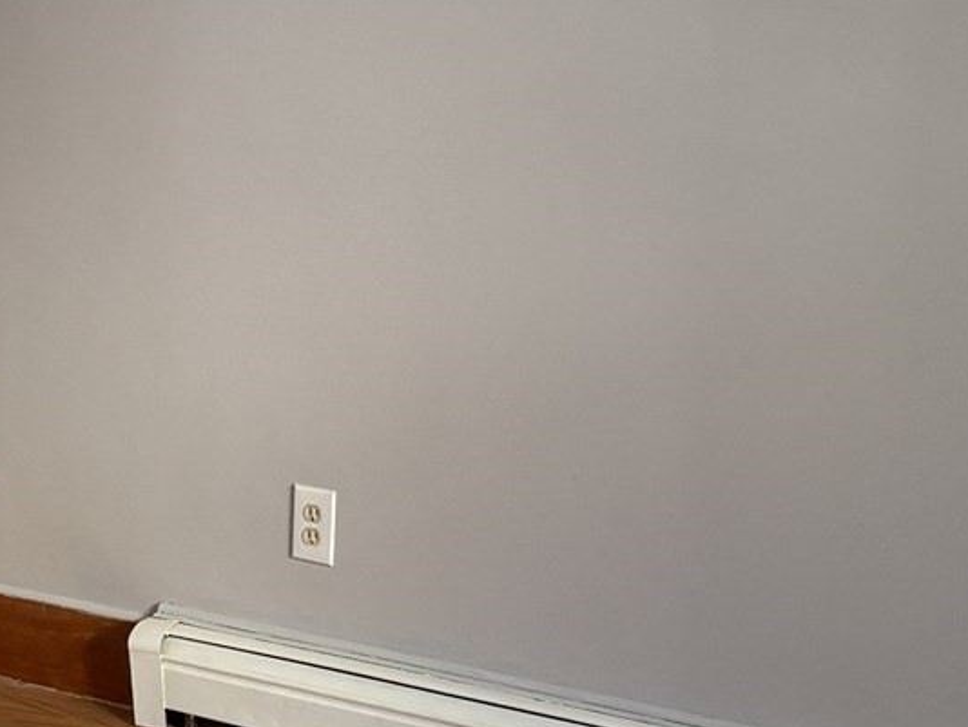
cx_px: 183
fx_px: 2574
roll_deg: -0.4
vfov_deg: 16.1
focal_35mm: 92
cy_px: 277
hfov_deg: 21.0
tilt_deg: -8.8
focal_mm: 6.76
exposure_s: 1/121
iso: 200
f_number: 1.78
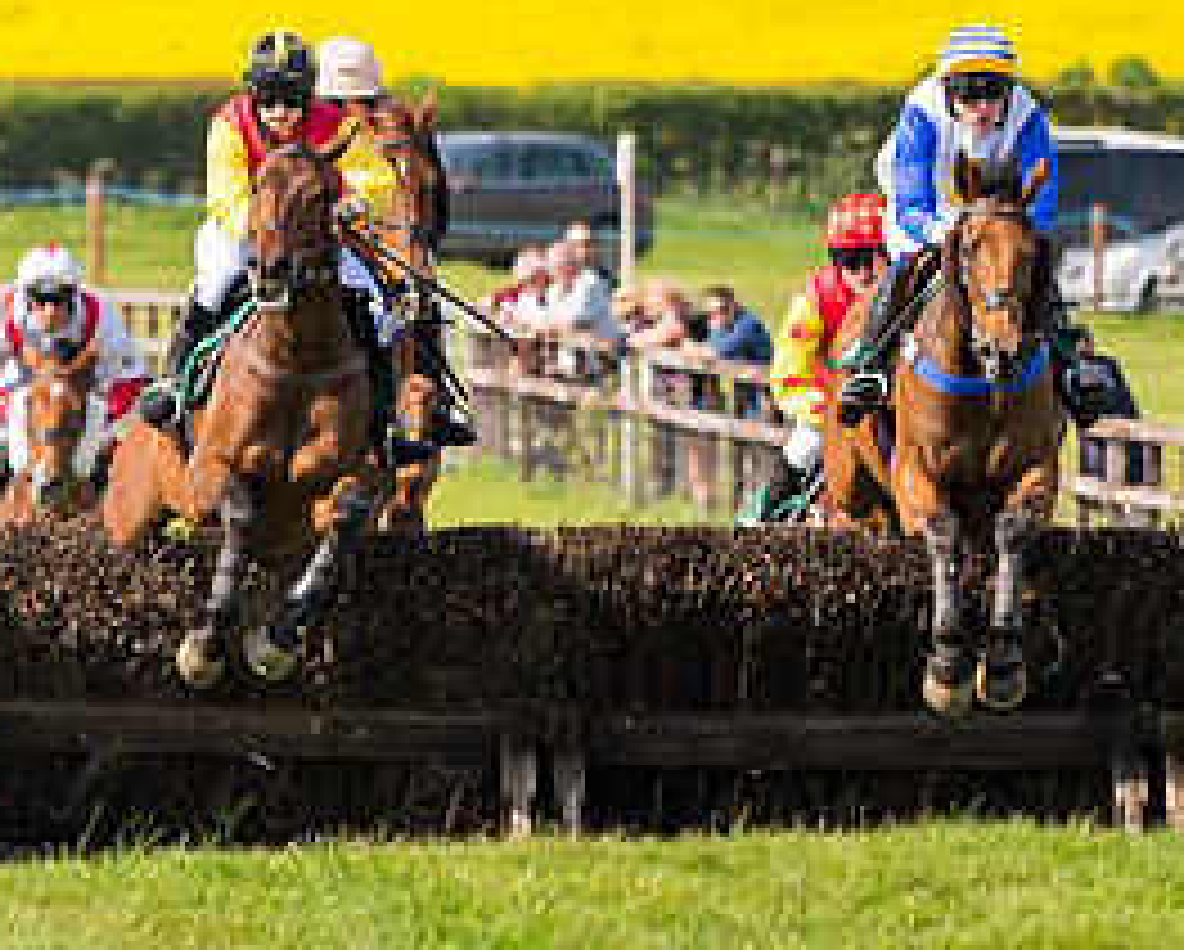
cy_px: 347
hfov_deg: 1.9
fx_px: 34800
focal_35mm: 992
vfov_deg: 1.6
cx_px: 1152
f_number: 4
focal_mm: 185
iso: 200
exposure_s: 1/2500
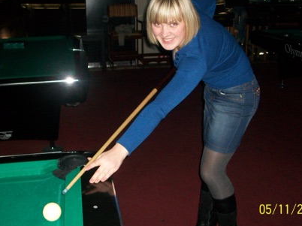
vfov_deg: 32.8
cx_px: 146
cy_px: 95
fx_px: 384
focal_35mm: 44
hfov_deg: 43.0
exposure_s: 1/60
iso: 160
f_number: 2.8
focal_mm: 5.7
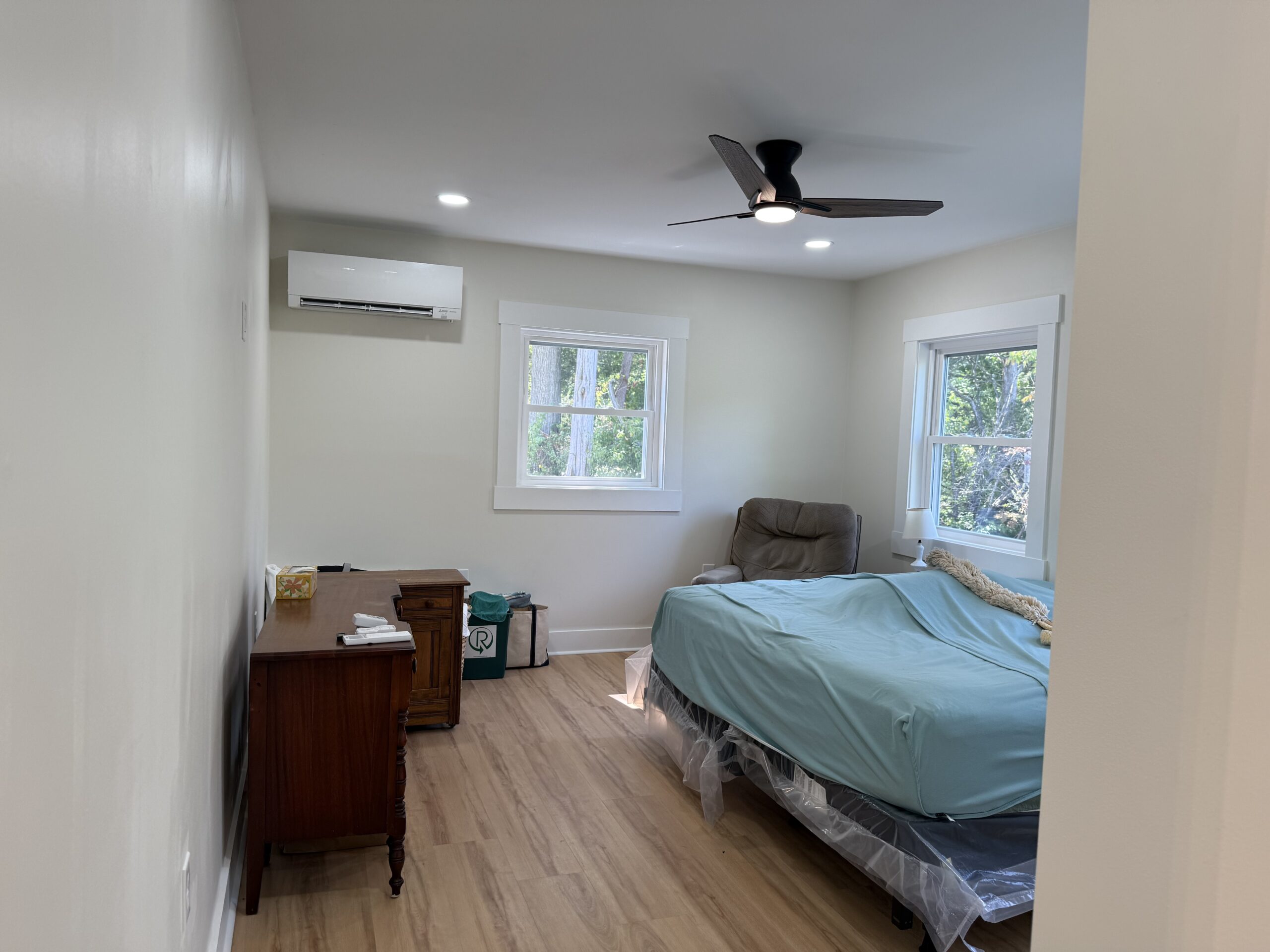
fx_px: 881
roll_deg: -2.1
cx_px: 635
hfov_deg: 71.6
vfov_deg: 56.8
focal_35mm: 24
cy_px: 476
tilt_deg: -2.4
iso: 80
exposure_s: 1/120
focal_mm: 6.76
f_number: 1.78
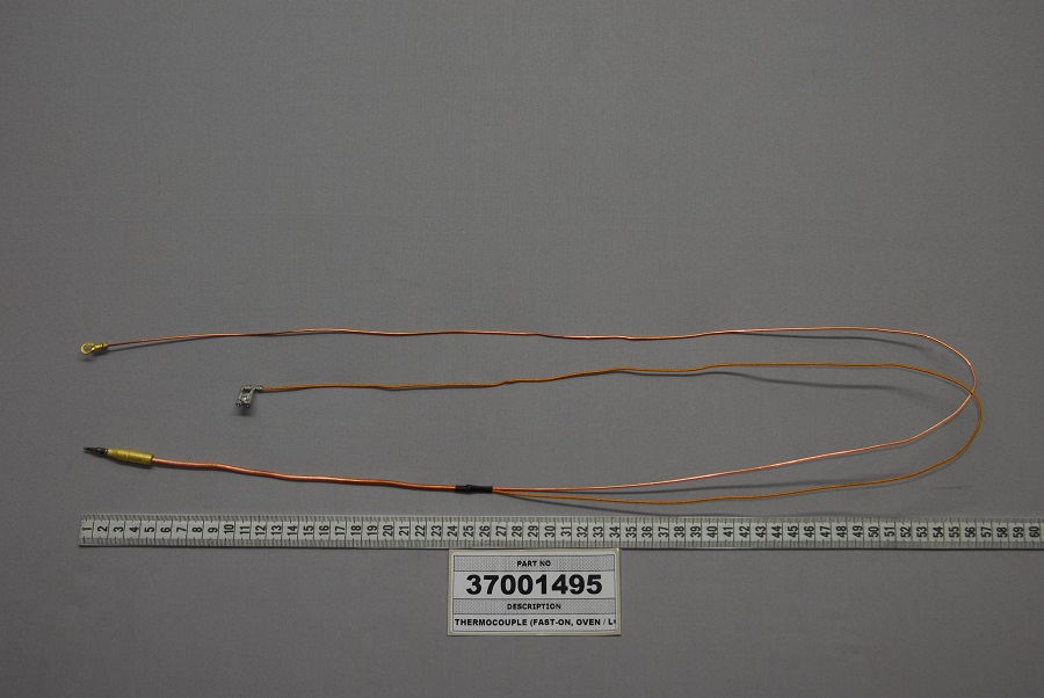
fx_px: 1219
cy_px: 349
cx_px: 522
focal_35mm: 42
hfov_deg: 46.4
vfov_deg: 32.0
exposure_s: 1/80
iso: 200
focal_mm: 28
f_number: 3.5
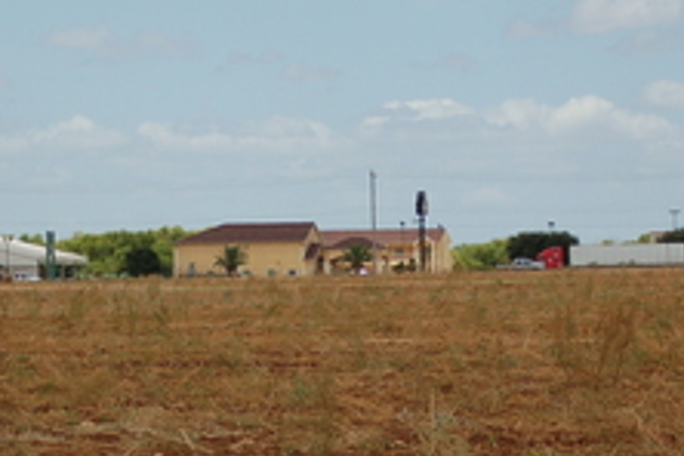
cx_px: 280
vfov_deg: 5.8
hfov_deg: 8.7
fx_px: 4511
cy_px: 364
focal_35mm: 237
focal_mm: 55
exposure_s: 1/2000
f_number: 4
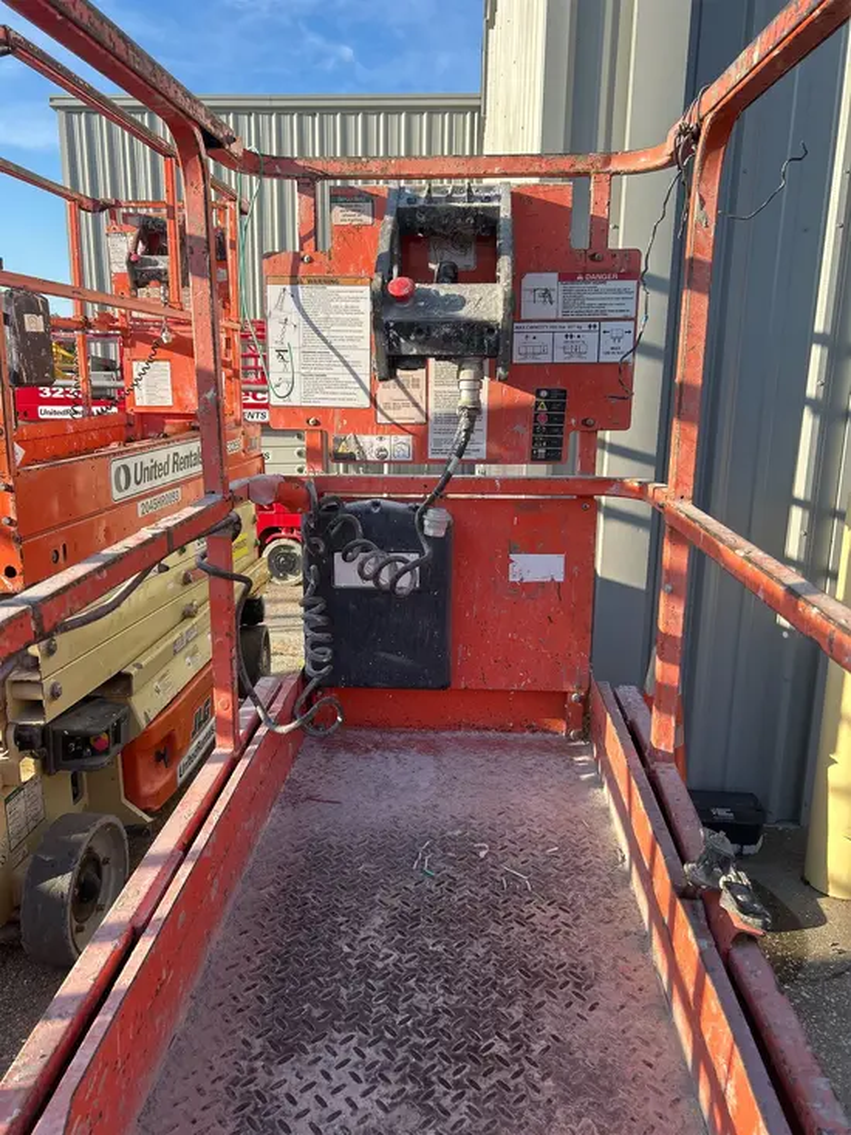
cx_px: 426
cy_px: 568
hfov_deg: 53.1
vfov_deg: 67.3
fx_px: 852
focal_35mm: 26
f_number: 1.5
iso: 50
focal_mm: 5.7
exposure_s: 1/1295
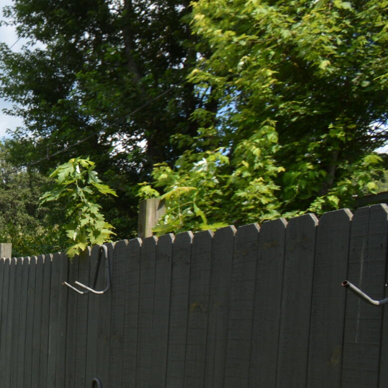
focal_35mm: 49
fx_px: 621
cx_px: -296
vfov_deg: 32.7
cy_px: 360
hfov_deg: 22.3
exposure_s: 1/250
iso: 140
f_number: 8
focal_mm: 10
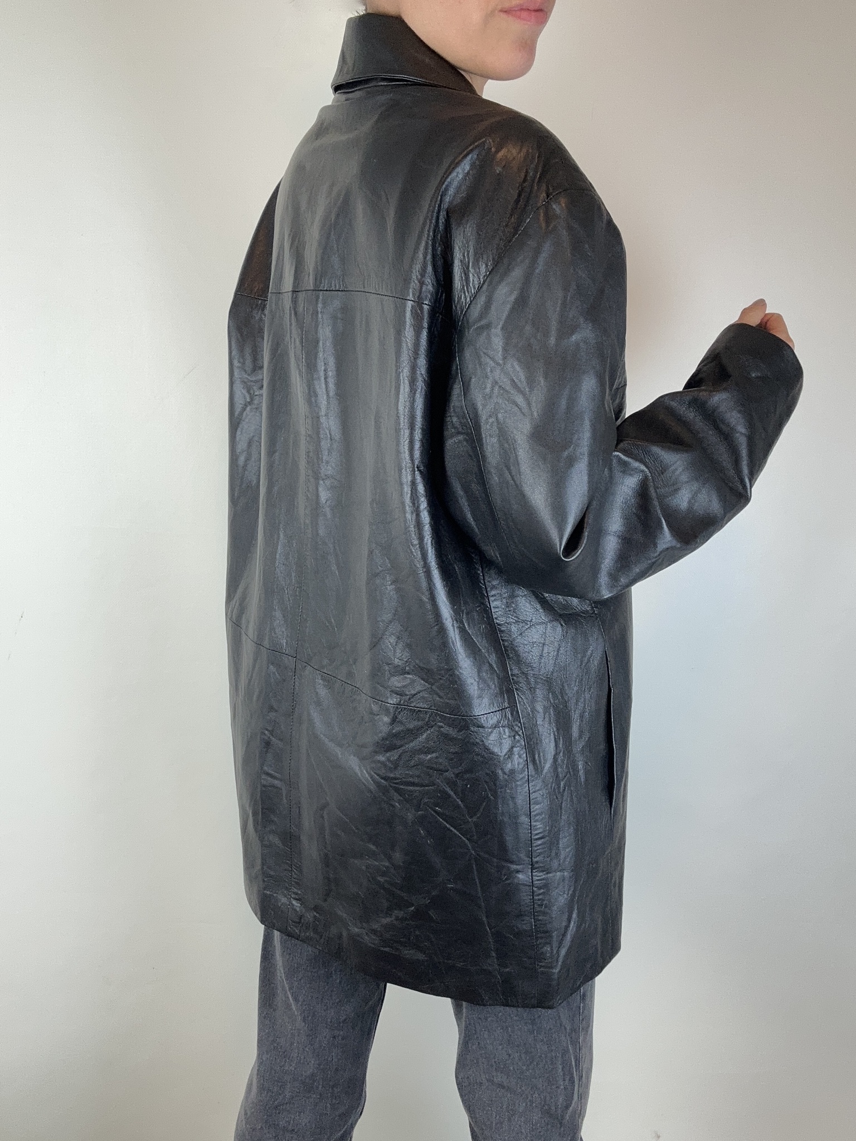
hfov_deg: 46.8
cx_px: 428
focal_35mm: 30
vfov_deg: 60.0
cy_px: 570
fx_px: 989
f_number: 1.9
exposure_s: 1/100
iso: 40
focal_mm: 2.69
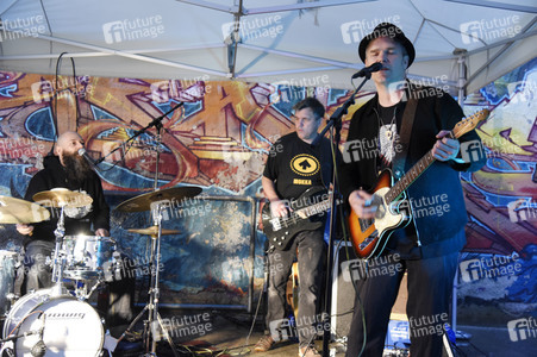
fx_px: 715
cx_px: 268
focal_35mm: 48
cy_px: 178
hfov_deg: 41.1
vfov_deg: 28.0
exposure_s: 1/50
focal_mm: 48
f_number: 4
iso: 3200
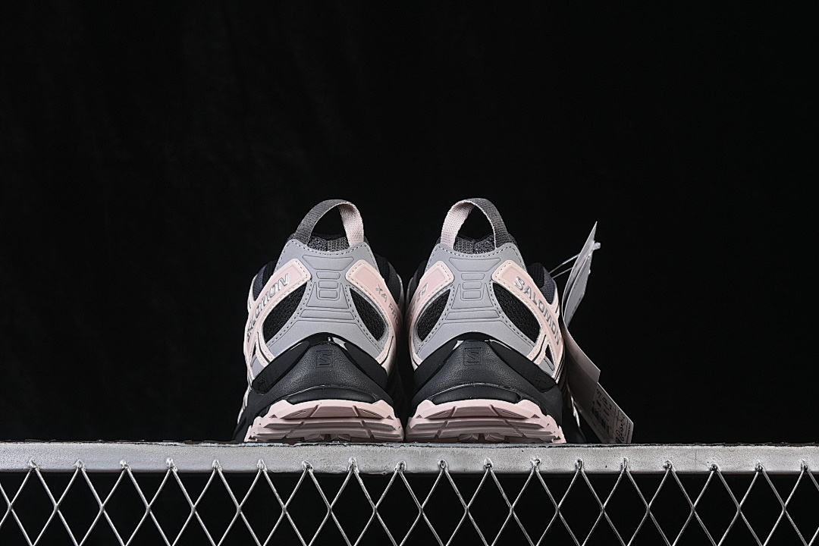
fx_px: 1706
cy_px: 273
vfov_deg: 18.2
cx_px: 410
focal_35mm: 75
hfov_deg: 27.0
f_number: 8
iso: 160
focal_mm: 50
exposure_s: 1/80
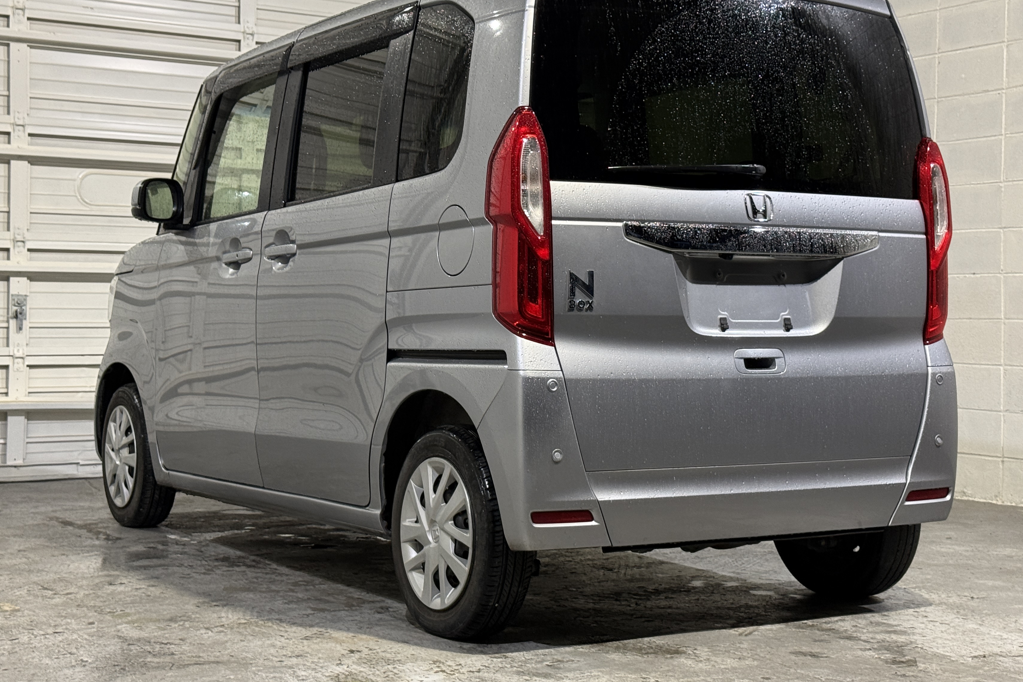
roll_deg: +0.0
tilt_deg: +0.6
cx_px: 523
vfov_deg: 23.0
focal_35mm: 59
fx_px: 1676
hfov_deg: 33.9
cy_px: 307
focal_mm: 6.76
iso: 160
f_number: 1.78
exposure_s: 1/60
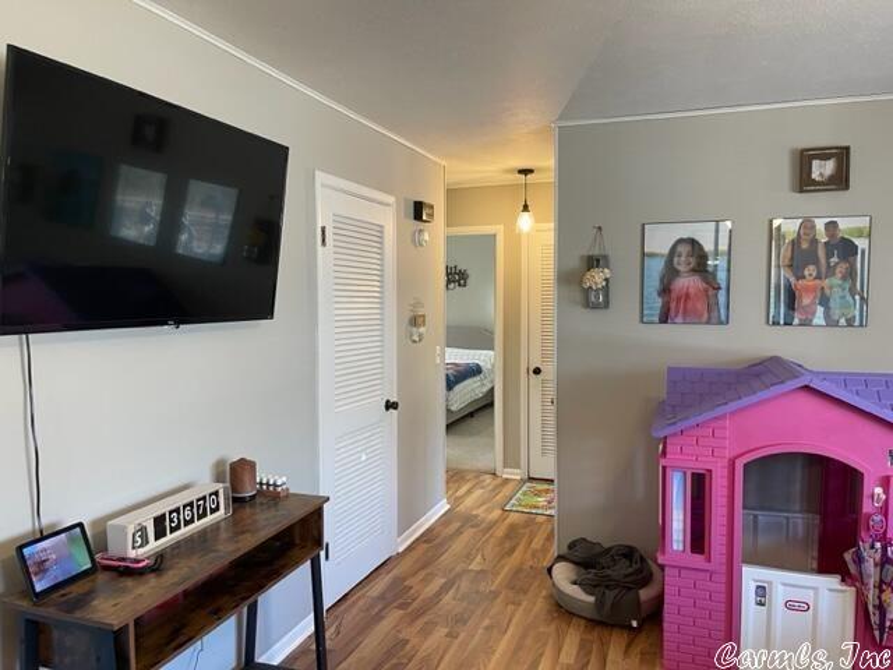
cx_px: 446
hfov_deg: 67.3
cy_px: 335
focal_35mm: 26
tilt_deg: -4.4
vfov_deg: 53.1
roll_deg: +0.3
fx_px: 671
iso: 160
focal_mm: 5.1
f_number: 1.6
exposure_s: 1/60
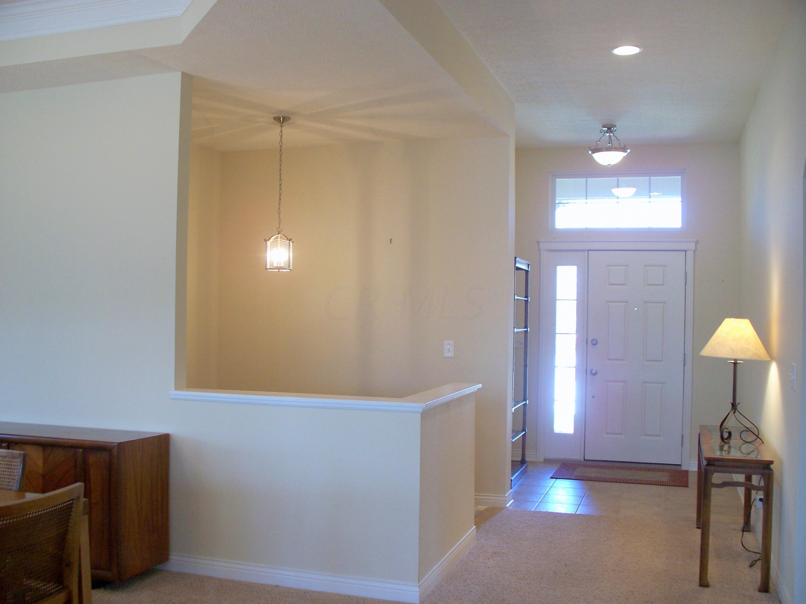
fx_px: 838
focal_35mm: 36
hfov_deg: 51.4
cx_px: 403
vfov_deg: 39.7
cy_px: 302
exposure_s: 1/60
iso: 160
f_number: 2.8
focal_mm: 7.54
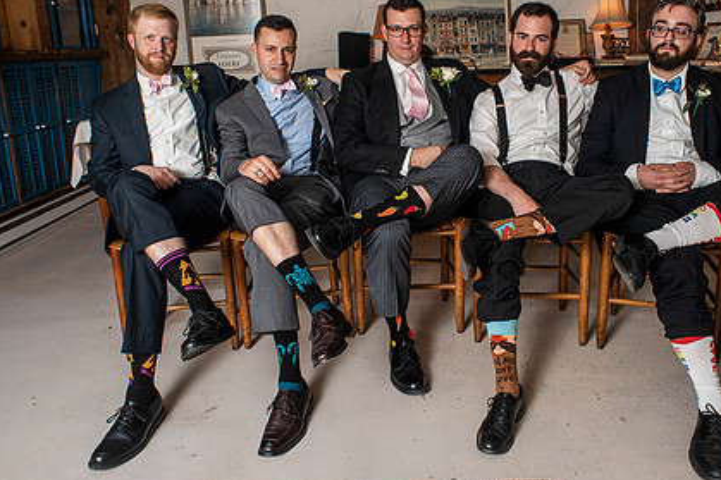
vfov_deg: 44.5
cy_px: 174
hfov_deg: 63.4
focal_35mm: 29
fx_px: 581
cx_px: 408
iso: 640
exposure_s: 1/80
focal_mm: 20
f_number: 4
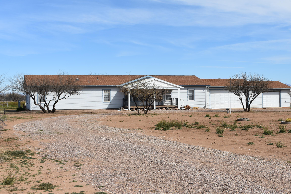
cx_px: 181
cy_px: 107
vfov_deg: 23.9
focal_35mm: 57
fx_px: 458
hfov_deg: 35.1
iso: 125
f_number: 8
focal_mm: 29
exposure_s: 1/500
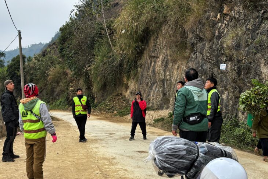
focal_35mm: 38
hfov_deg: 50.6
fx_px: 283
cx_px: 123
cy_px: 114
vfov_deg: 34.8
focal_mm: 5.96
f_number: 1.6
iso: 50
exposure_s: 1/693
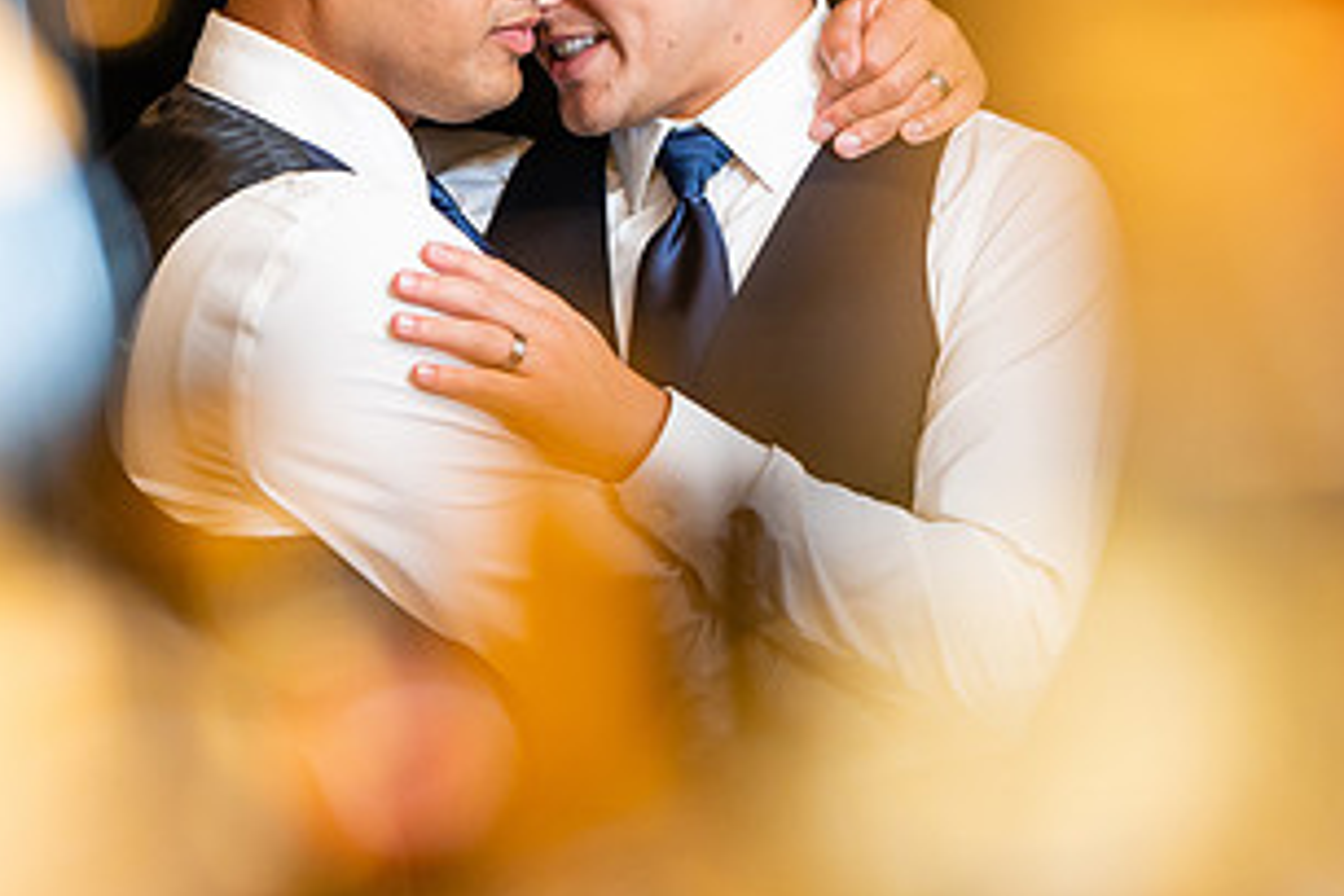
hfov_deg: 6.4
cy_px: 275
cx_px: 448
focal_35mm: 322
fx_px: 12020
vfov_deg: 4.3
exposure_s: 1/60
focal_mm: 170
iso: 1600
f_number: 2.8
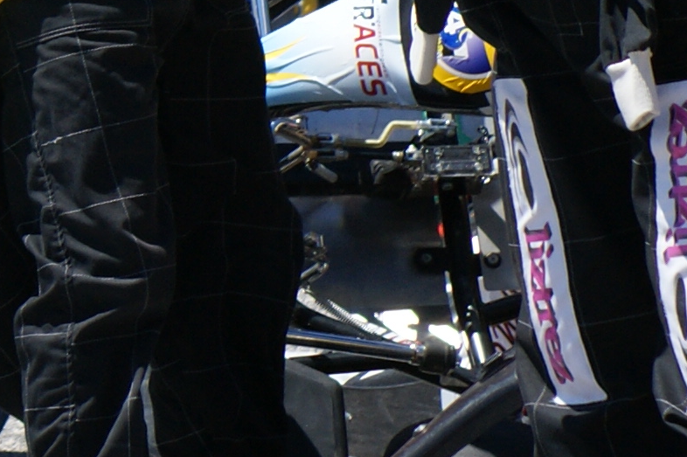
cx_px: -807
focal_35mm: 745
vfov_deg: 1.8
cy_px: -565
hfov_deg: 2.8
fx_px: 14206
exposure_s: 1/400
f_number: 6.3
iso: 100
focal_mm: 85
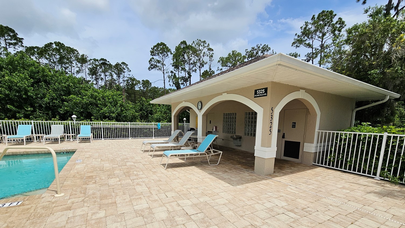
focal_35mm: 15
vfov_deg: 68.7
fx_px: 161
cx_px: 207
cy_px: 150
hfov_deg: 103.0
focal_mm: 2.2
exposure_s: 1/5523
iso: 50
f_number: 2.2
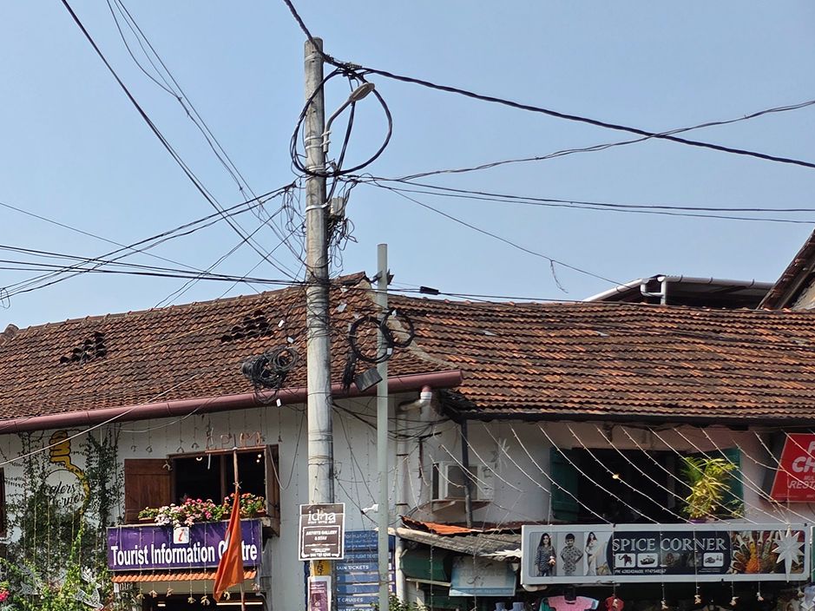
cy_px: 568
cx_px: -49
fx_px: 1154
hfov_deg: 34.4
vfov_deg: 28.4
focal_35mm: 49
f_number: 1.8
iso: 80
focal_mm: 5.4
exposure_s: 1/5399
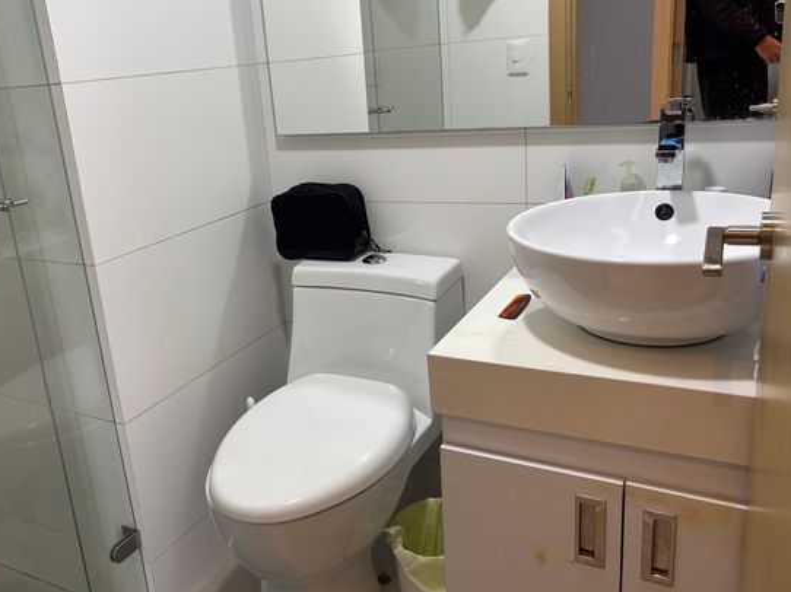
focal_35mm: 32
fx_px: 731
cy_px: 270
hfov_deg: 56.5
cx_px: 328
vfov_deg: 44.1
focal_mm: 5.96
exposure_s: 1/121
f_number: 1.6
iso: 100
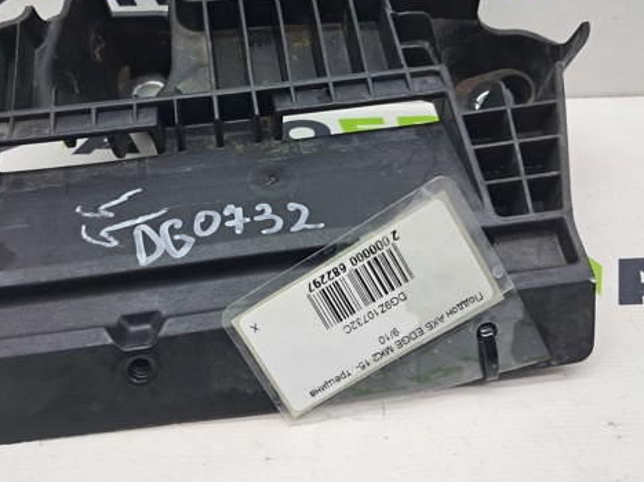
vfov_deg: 38.3
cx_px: 280
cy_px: 167
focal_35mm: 37
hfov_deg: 50.0
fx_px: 688
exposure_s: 1/100
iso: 80
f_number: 1.8
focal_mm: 4
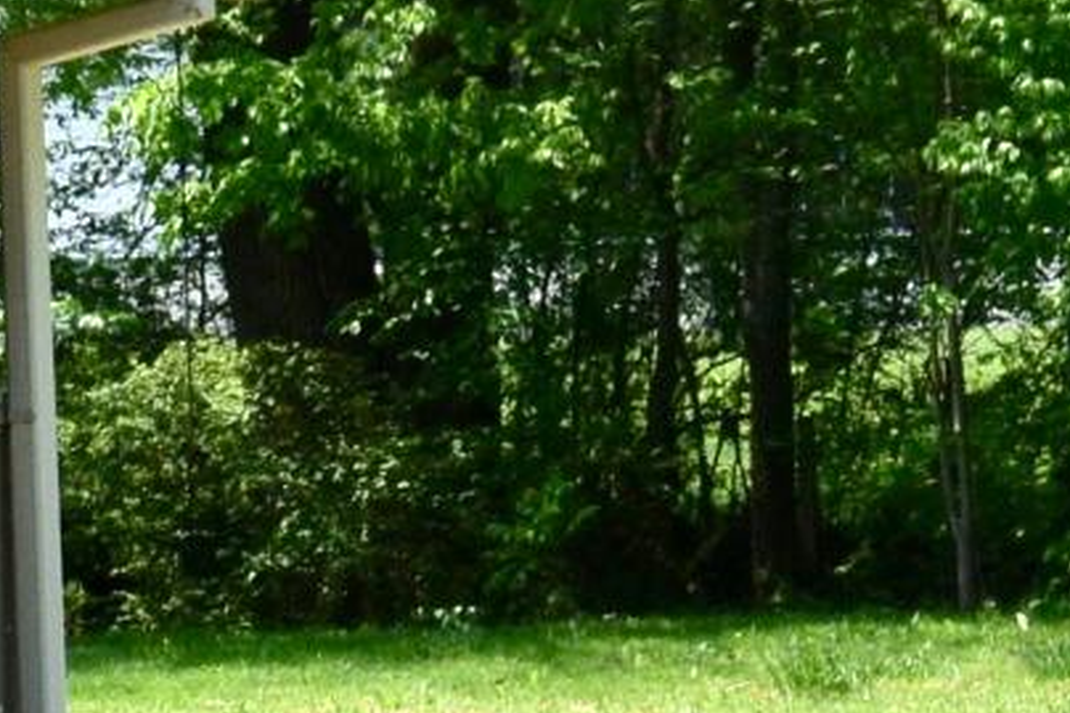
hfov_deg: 5.4
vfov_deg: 3.6
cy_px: 509
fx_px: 11260
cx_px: 1417
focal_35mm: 379
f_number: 9
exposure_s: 1/320
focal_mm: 34
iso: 200
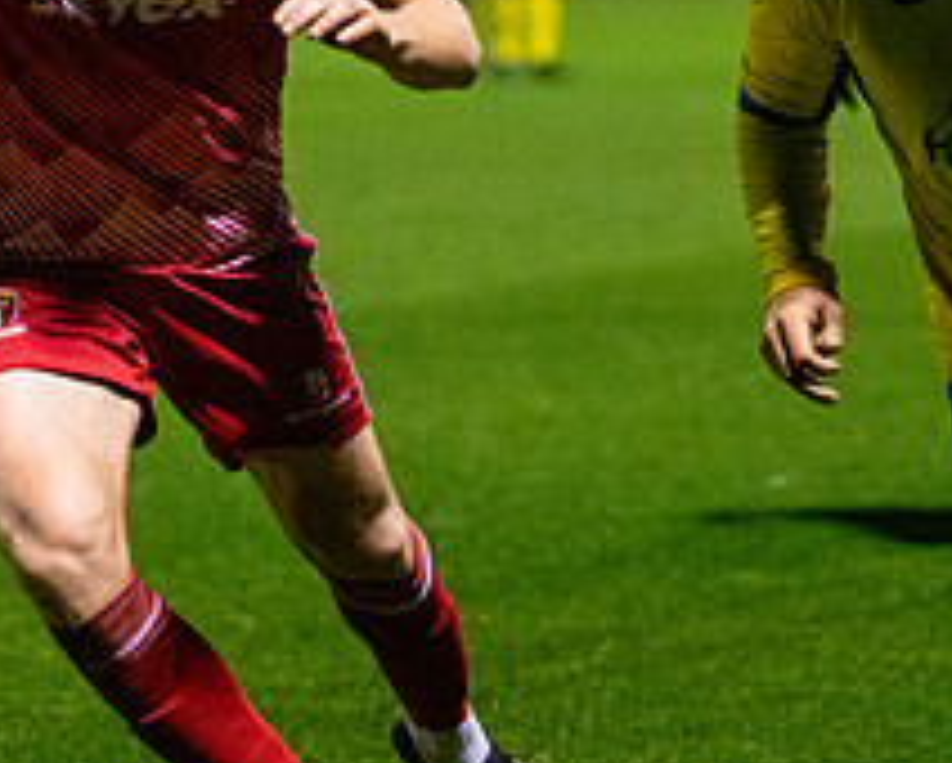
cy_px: 177
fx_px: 8883
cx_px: 940
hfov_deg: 6.1
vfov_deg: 4.9
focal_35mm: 315
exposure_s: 1/1000
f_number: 2.8
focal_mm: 98
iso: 5000
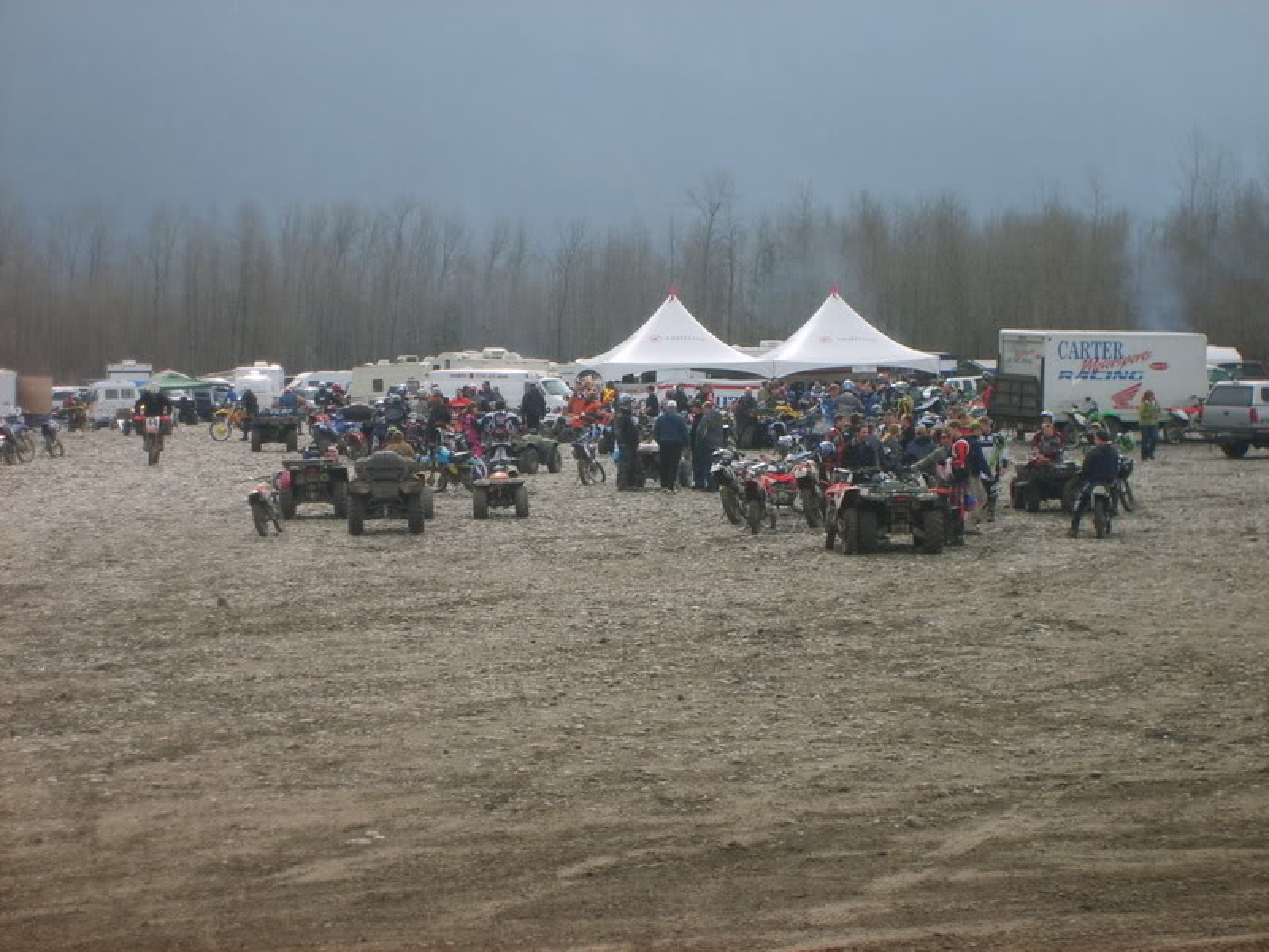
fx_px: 3373
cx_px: 634
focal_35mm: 92
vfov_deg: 16.1
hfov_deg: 21.3
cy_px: 476
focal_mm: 15.5
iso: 50
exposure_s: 1/250
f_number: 4.6
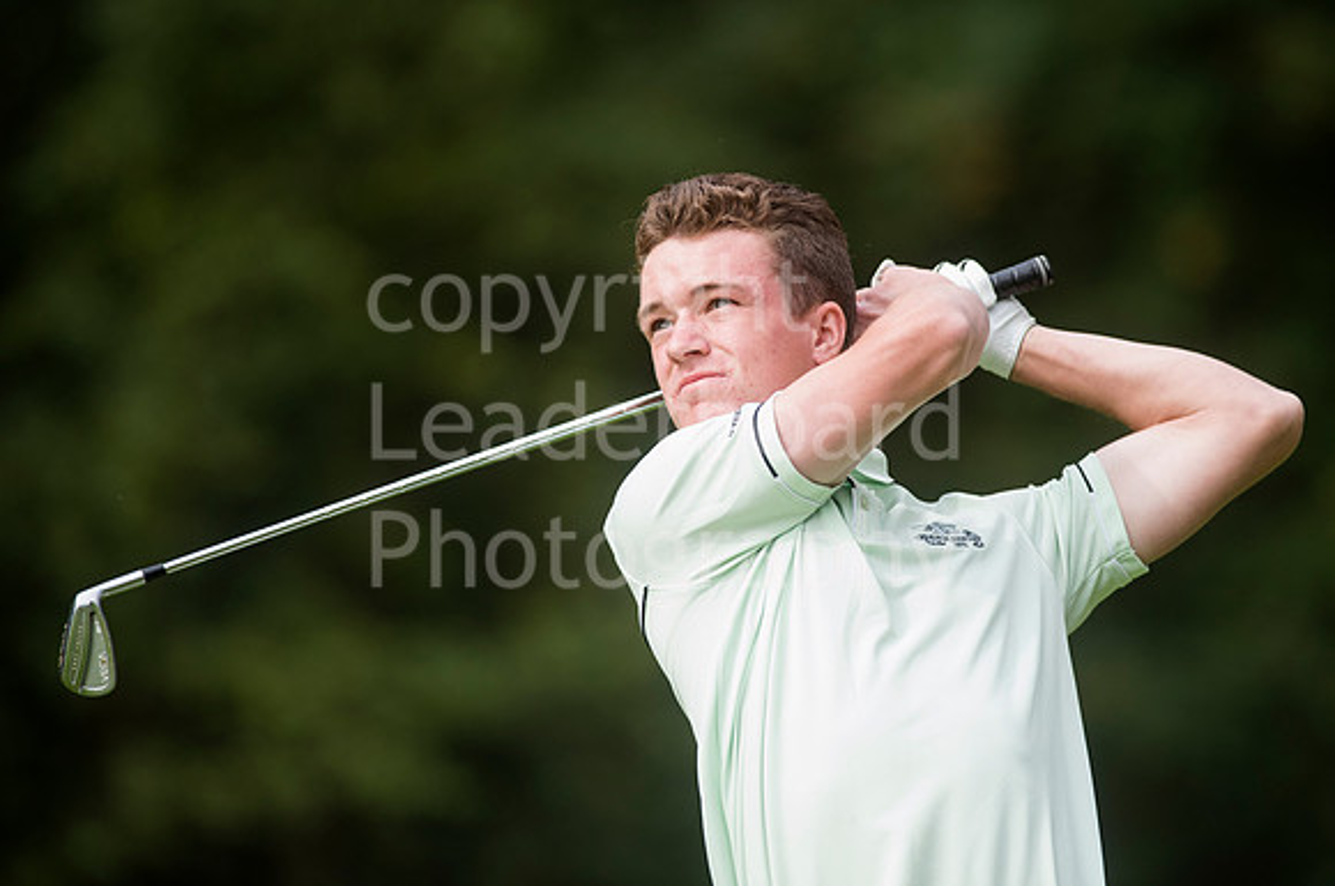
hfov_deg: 6.9
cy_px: 443
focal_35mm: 300
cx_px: 668
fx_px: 11109
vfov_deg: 4.6
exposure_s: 1/2500
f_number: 4
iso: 800
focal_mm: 300
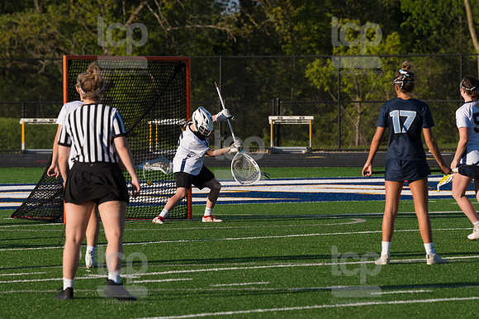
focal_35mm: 300
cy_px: 160
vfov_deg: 4.6
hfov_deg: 6.9
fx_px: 3989
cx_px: 240
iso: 250
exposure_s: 1/1600
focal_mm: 200
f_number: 5.6
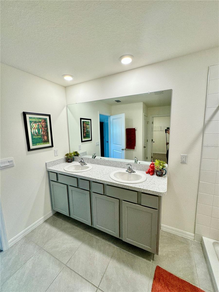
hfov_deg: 85.7
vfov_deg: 102.1
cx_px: 110
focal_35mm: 14
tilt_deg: -9.6
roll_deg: +1.4
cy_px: 146
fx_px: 118
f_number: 2.2
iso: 160
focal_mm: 2.22
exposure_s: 1/120
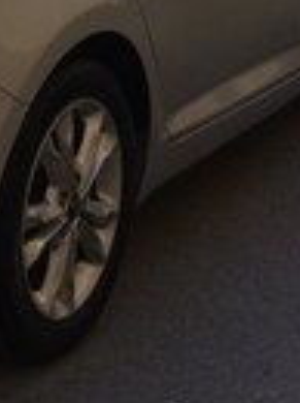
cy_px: -84
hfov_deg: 12.6
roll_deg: -0.1
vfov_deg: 17.0
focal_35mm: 111
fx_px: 1287
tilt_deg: -8.9
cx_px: -152
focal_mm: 4.15
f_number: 2.2
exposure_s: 1/595
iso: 32
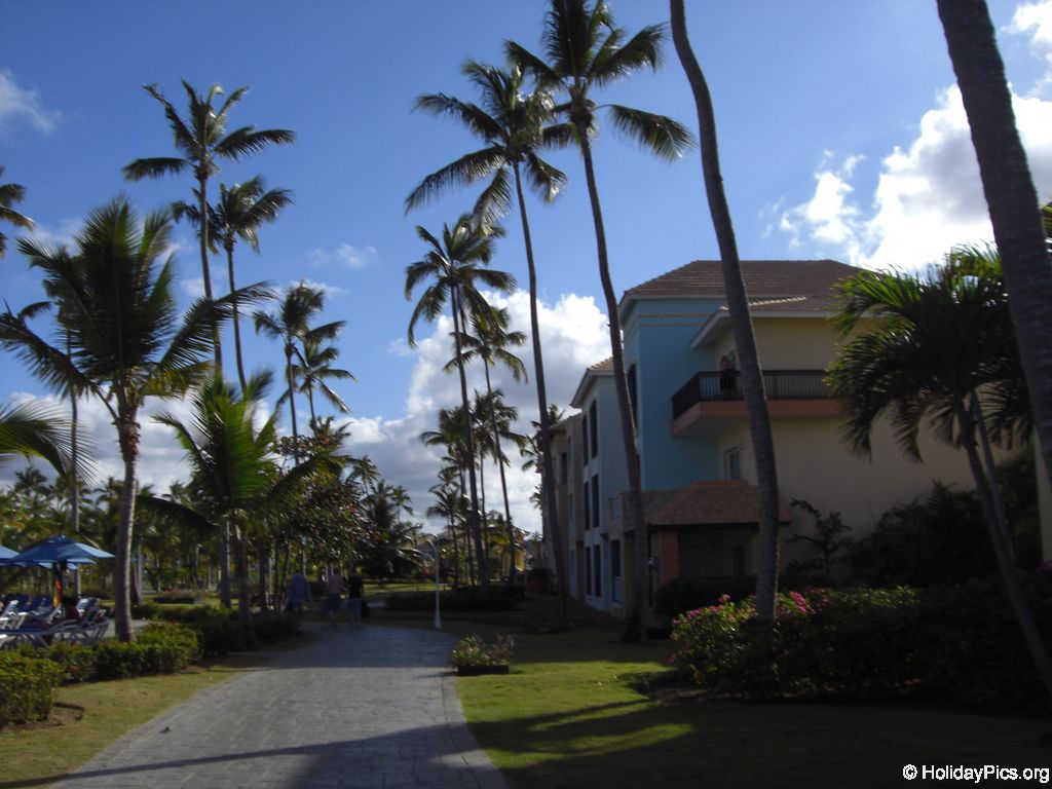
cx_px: 526
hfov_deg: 49.0
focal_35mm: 38
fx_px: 1155
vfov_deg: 37.7
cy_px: 394
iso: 64
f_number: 8
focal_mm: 6.2
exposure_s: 1/200
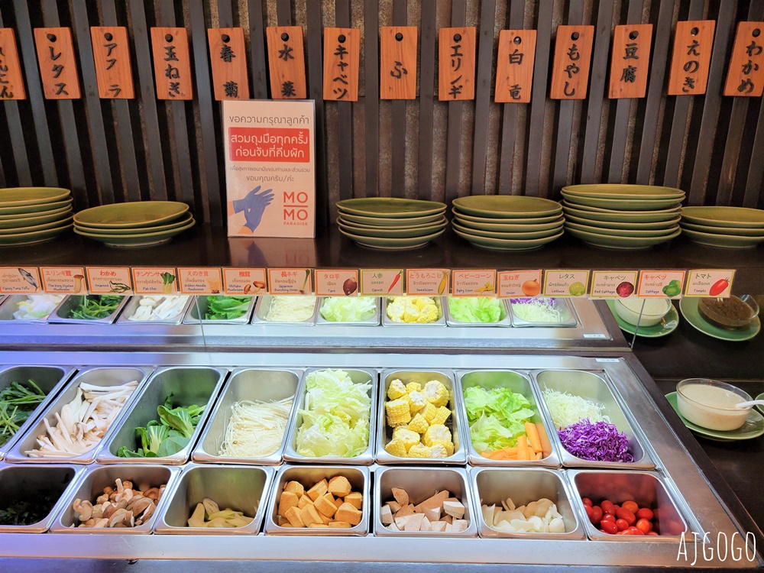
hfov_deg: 67.3
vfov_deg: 53.1
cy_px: 286
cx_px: 382
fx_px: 574
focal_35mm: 26
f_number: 1.8
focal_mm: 5.4
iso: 160
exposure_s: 1/100
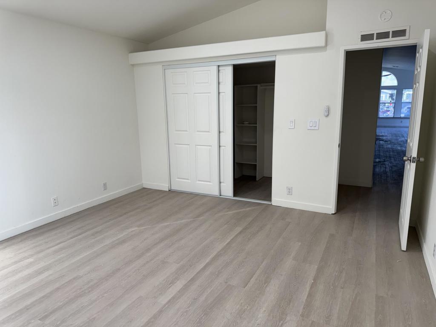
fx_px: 302
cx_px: 218
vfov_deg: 56.8
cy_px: 164
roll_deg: +1.5
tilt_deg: -11.6
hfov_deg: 71.6
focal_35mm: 24
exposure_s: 1/120
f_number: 1.78
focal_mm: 6.76
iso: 80
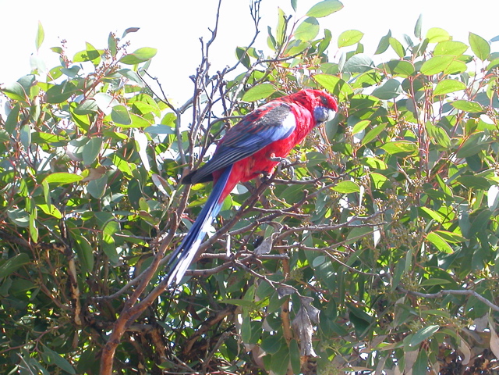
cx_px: 250
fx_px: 1600
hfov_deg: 17.7
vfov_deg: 13.3
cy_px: 188
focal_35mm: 111
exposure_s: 1/75.8
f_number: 4.8
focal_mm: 16.8
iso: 100
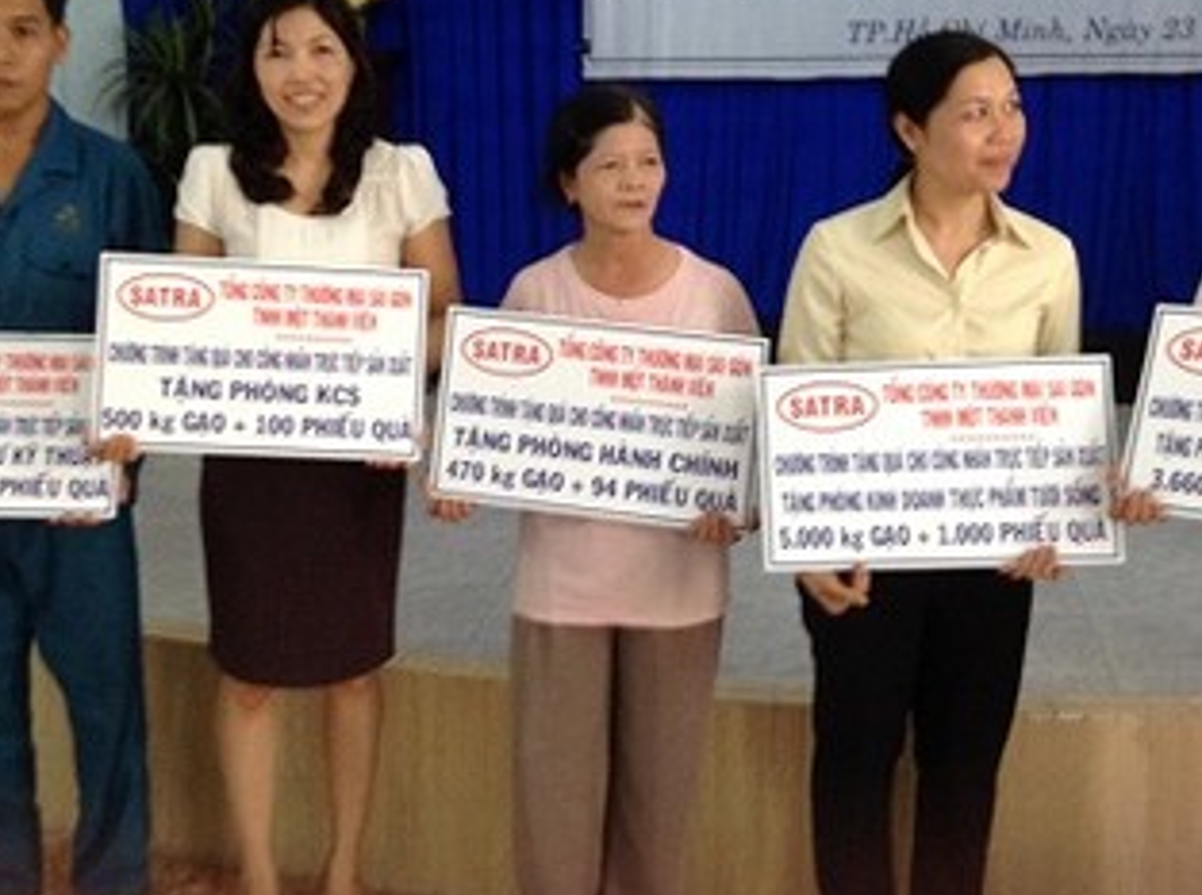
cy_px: 348
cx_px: 522
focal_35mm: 57
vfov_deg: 25.5
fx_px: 1974
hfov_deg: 33.8
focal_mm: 3.3
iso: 125
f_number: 2.4
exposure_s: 1/24
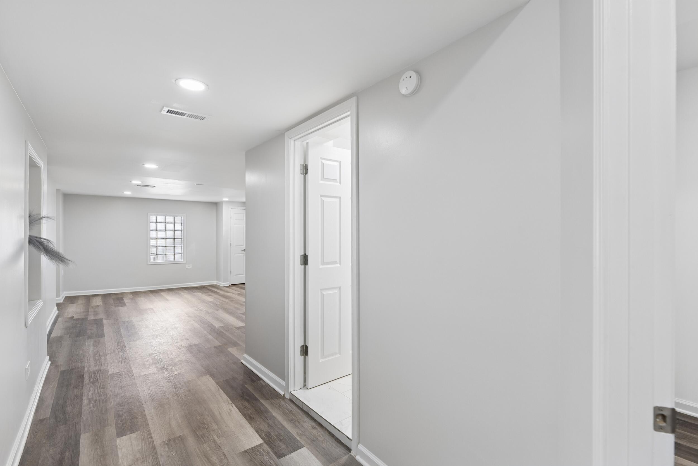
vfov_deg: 70.5
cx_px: 349
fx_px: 330
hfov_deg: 93.3
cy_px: 233
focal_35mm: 17
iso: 400
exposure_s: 1/60
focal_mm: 17
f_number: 6.3
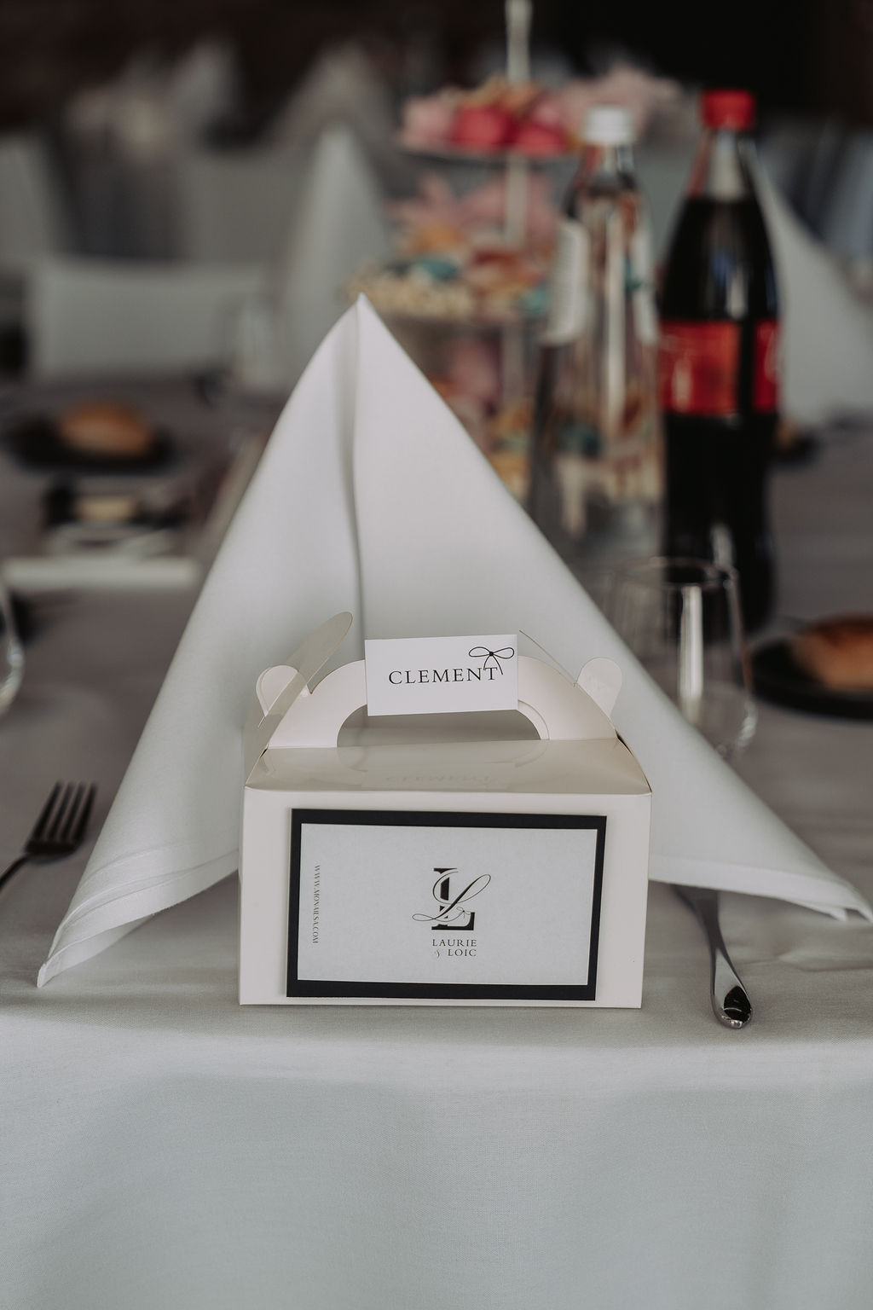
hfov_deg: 19.7
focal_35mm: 69
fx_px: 2510
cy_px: 655
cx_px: 436
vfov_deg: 29.2
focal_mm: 69
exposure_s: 1/400
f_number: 2.8
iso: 200
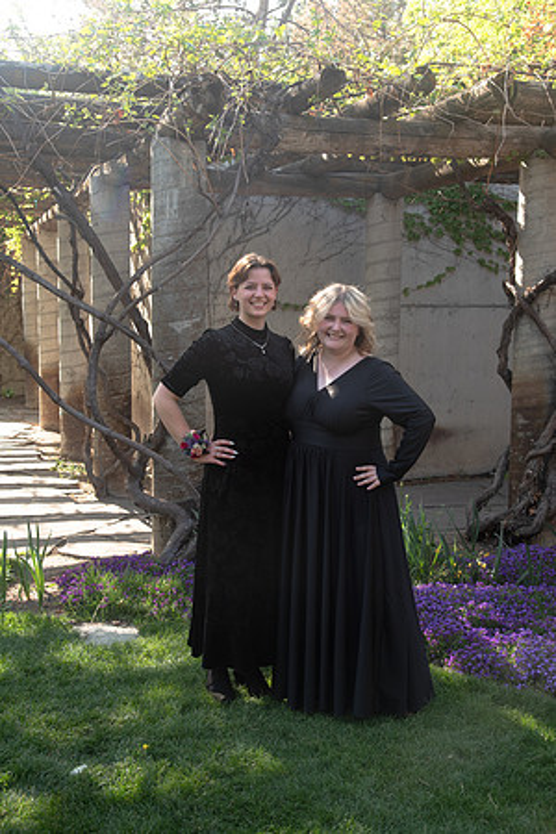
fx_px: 1019
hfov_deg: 30.5
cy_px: 417
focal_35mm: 44
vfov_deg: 44.5
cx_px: 278
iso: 250
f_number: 6.3
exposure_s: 1/125
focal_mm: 44
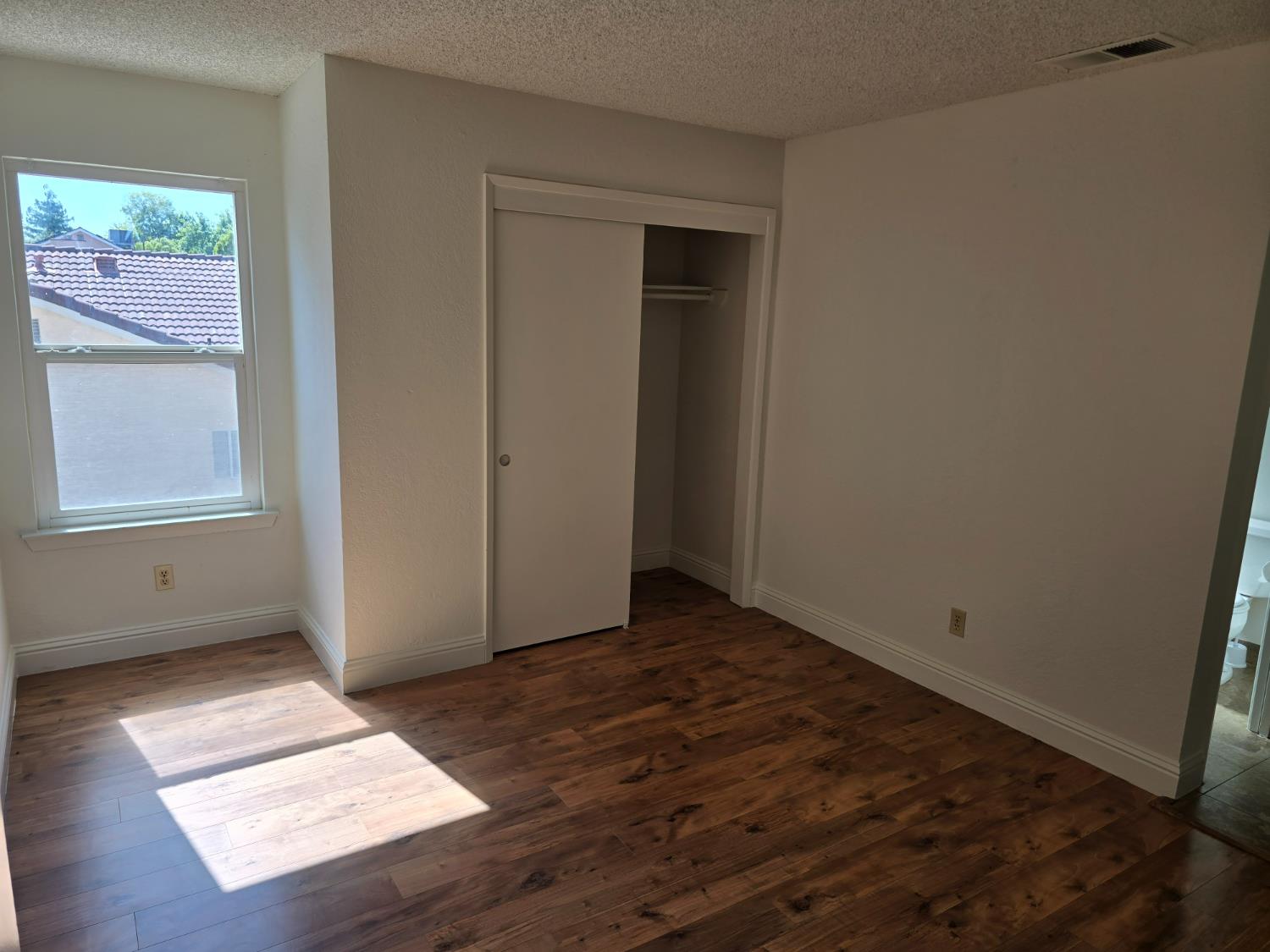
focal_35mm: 23
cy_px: 476
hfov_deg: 73.9
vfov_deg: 58.9
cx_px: 635
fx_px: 844
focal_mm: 6.3
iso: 16
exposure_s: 1/180
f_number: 1.7
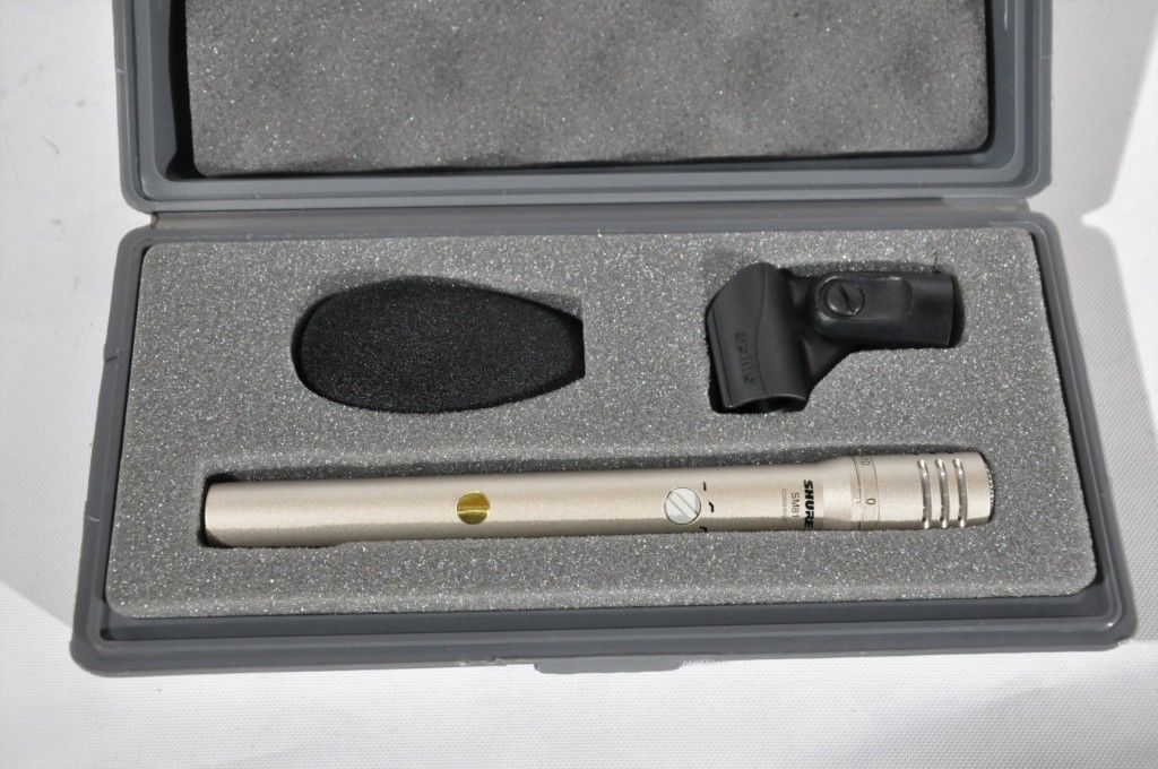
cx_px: 579
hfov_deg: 41.2
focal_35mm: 48
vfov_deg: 28.0
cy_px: 384
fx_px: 1542
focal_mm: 32
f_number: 5.6
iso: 1600
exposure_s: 1/125
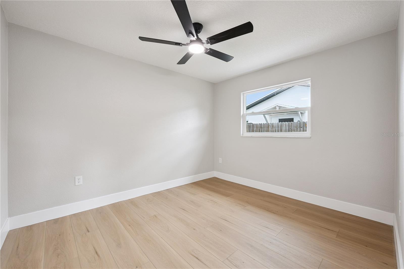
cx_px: 202
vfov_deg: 77.3
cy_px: 134
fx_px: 168
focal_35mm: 15
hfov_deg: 100.4
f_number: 9
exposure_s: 1/8
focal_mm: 15
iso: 200
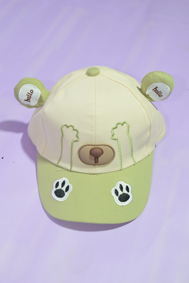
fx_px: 354
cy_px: 142
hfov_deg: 29.9
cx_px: 94
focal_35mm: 45
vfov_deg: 43.6
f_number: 8
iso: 800
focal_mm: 30
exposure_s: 1/100
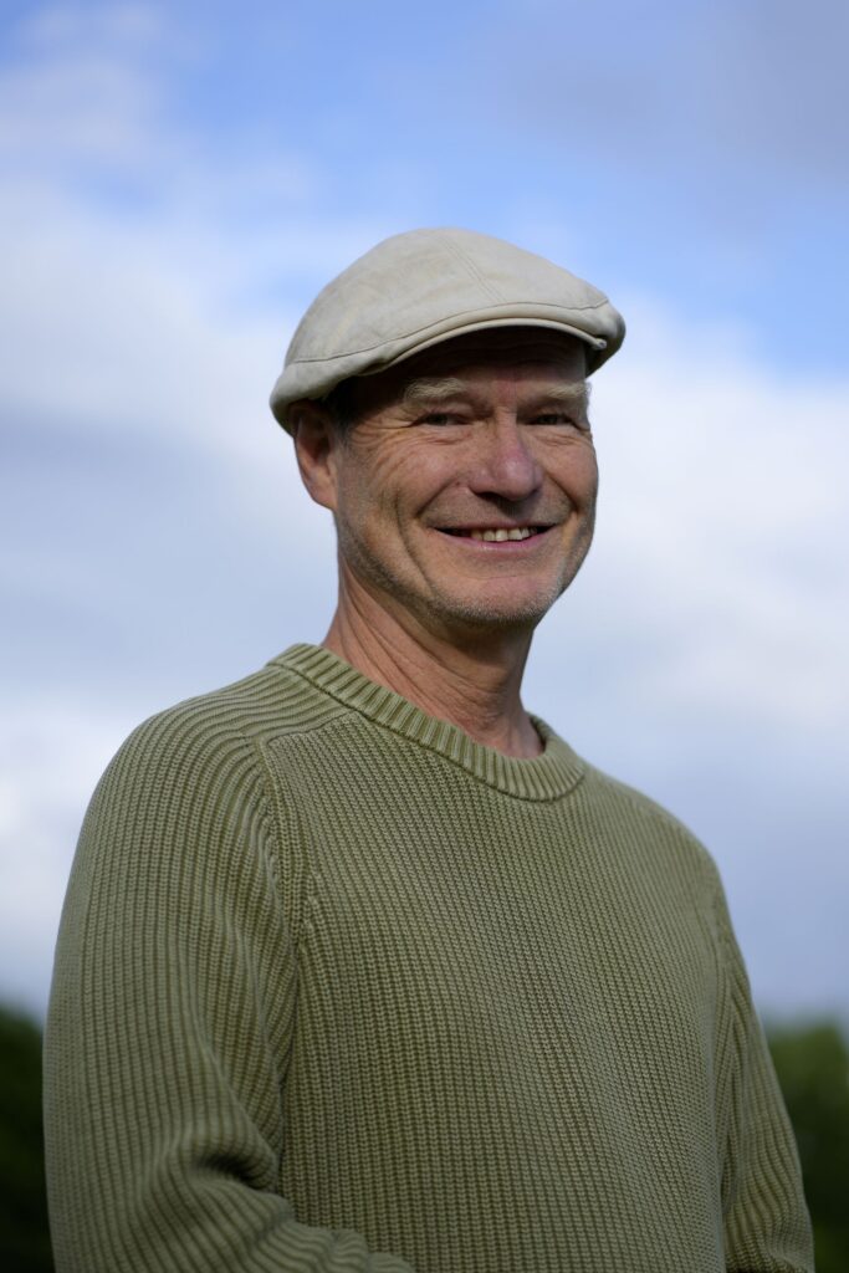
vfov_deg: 23.9
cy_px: 636
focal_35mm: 85
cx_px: 424
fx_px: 3006
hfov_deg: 16.1
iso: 125
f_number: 2.8
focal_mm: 85
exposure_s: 1/2000
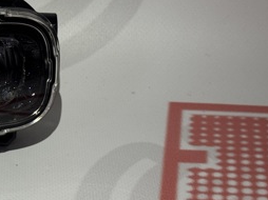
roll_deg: -1.8
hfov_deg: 15.8
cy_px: 73
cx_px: -39
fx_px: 936
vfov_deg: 12.2
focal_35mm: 121
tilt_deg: -27.6
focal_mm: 6.76
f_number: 1.78
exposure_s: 1/60
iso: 160
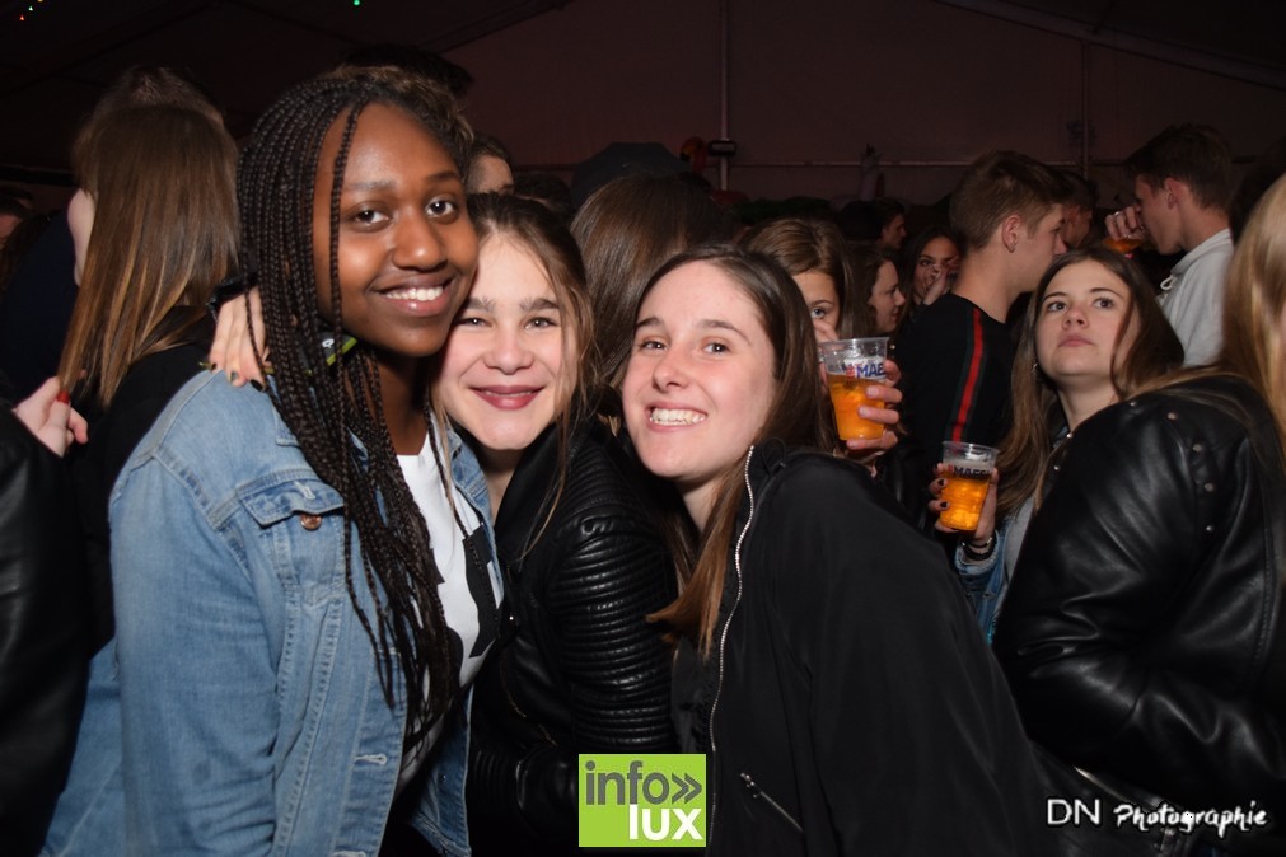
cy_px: 428
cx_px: 643
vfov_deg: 40.0
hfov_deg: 57.2
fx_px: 1179
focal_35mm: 33
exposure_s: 1/60
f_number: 3.8
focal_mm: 22
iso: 1600
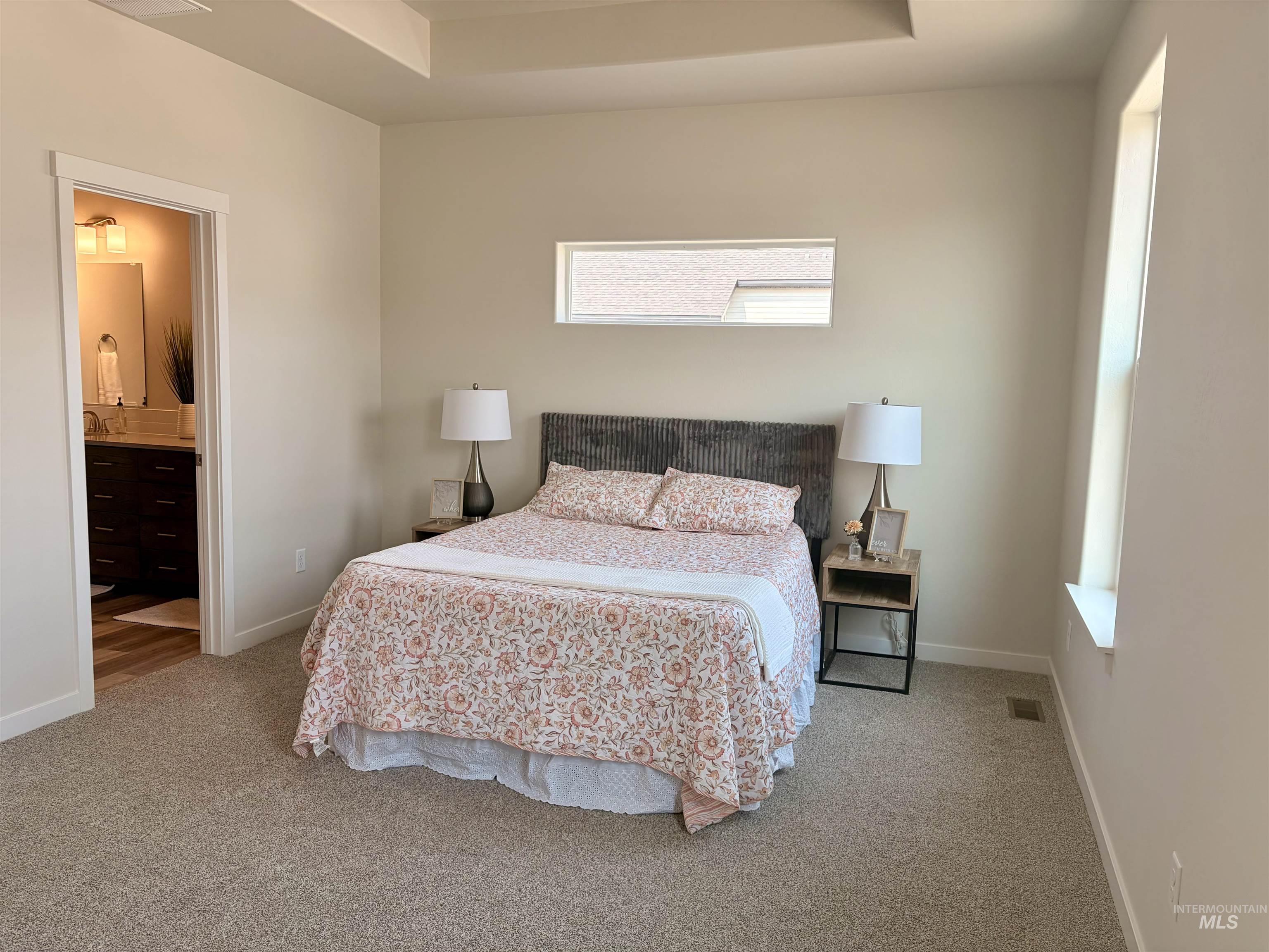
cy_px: 476
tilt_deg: -5.7
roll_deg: -0.7
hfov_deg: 67.3
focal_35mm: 26
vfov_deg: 53.1
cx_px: 634
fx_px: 953
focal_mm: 5.96
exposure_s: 1/179
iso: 40
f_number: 1.6
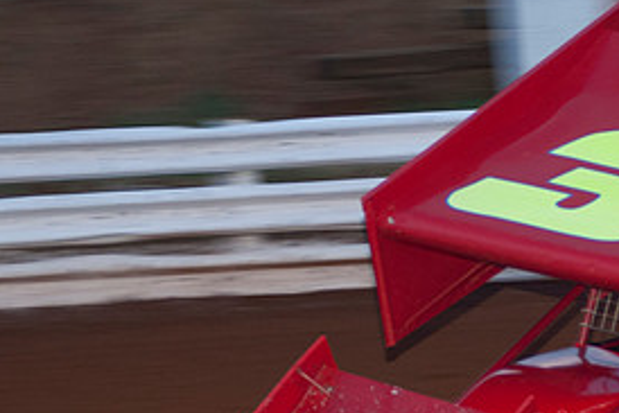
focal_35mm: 302
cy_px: 336
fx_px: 5195
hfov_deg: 6.8
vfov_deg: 4.6
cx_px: 563
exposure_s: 1/320
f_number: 3.2
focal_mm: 95
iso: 250
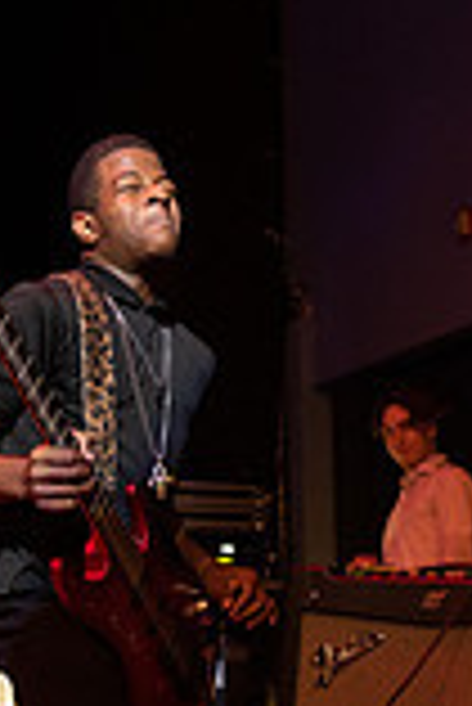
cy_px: 382
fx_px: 1354
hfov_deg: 19.8
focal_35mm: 69
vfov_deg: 29.2
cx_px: 223
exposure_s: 1/160
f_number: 2.8
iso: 3200
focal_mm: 24
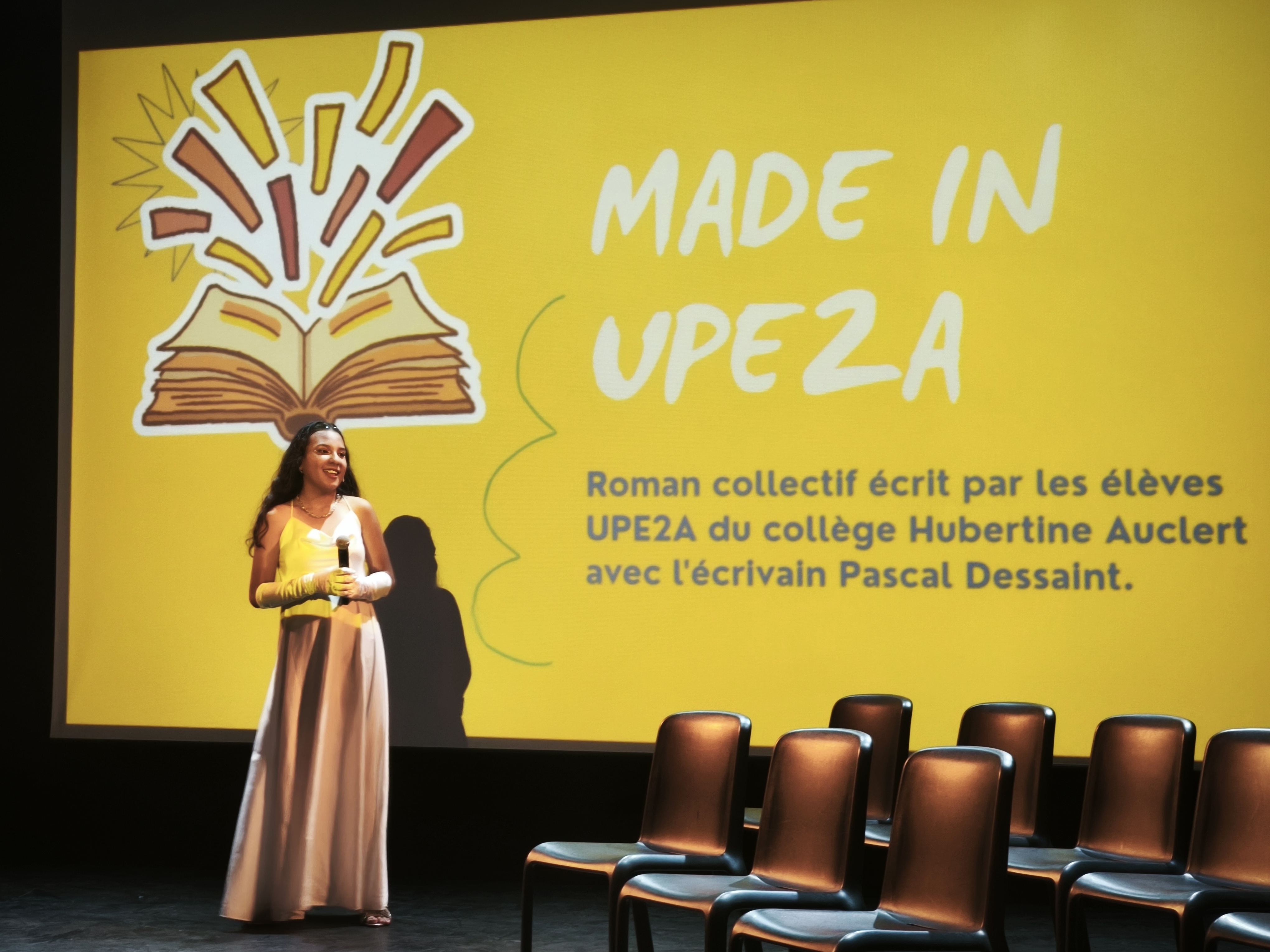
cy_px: 476
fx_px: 2495
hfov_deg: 28.6
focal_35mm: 68
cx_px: 635
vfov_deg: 21.6
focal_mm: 7.1
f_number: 1.9
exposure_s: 1/50
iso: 1600
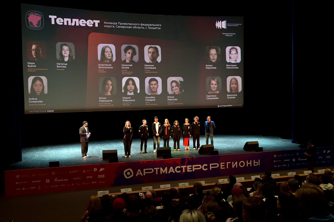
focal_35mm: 36
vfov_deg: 36.9
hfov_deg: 53.1
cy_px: 111
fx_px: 334
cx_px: 167
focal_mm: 24
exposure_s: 1/200
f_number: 3.2
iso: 1250
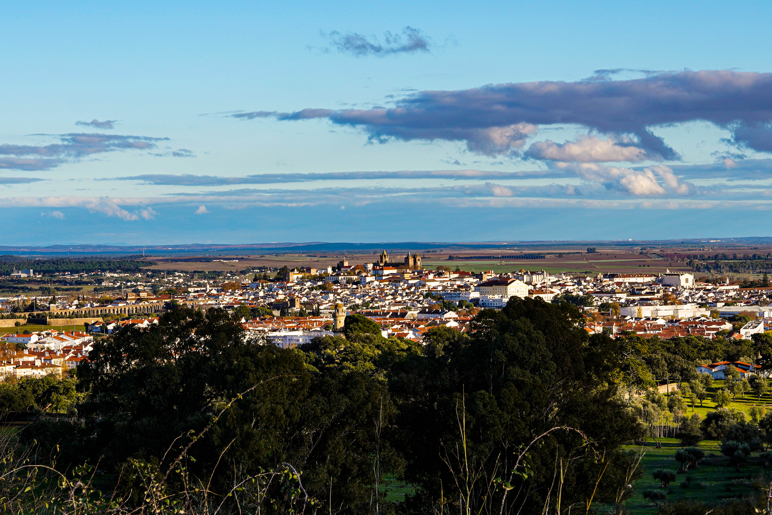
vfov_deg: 29.7
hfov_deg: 43.3
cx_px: 386
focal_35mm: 45
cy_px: 258
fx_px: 972
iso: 100
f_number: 7.1
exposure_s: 1/320
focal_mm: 45.3
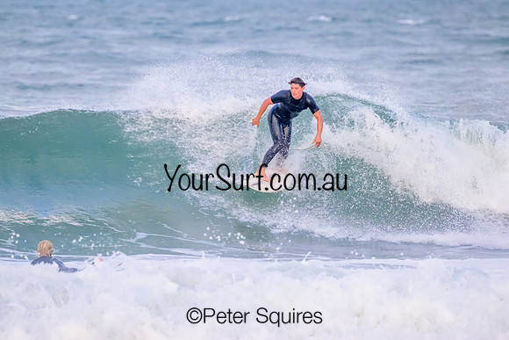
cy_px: 170
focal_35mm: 835
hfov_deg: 2.5
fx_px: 11813
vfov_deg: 1.6
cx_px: 254
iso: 5000
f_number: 11
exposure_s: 1/2000
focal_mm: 800
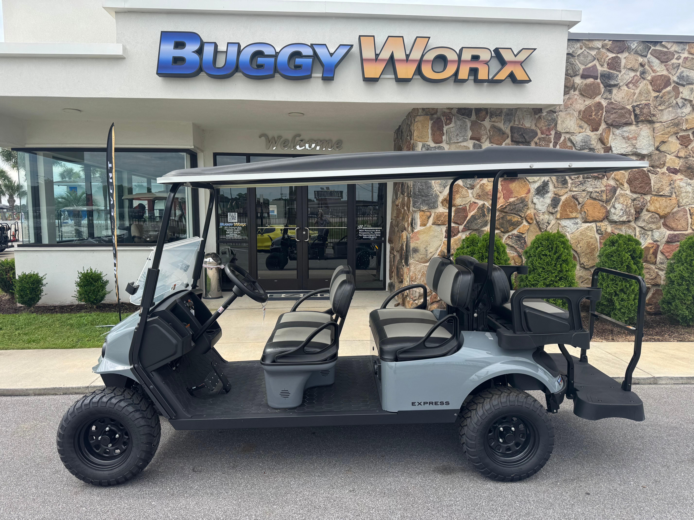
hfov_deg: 71.6
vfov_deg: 56.8
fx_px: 481
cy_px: 260
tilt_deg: -6.5
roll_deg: +0.0
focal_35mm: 24
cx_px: 347
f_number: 1.78
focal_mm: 6.76
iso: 80
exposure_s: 1/1524
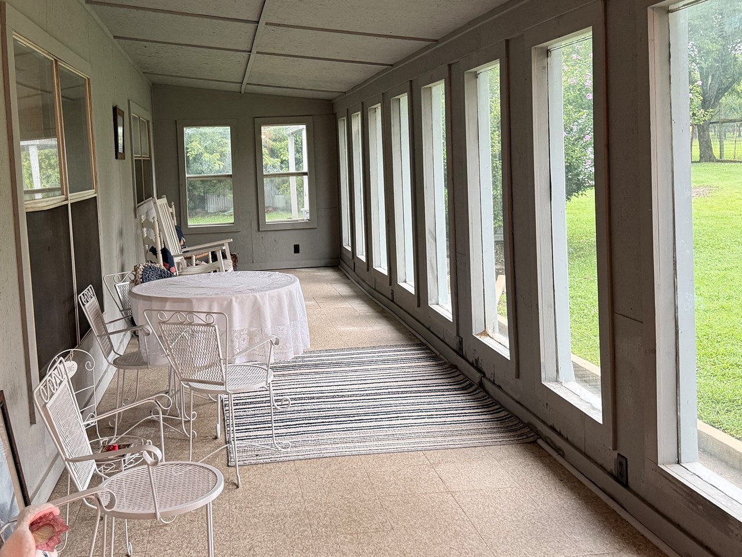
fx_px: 793
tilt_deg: -2.8
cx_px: 319
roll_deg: +2.8
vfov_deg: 38.3
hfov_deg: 50.0
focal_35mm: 37
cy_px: 188
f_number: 1.78
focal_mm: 6.76
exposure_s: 1/60
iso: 250
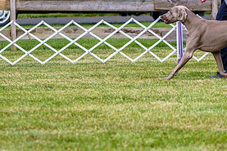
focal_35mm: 264
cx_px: 202
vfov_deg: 5.2
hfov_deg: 7.8
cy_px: 9
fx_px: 1665
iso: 250
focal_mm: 126
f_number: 4
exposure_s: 1/500
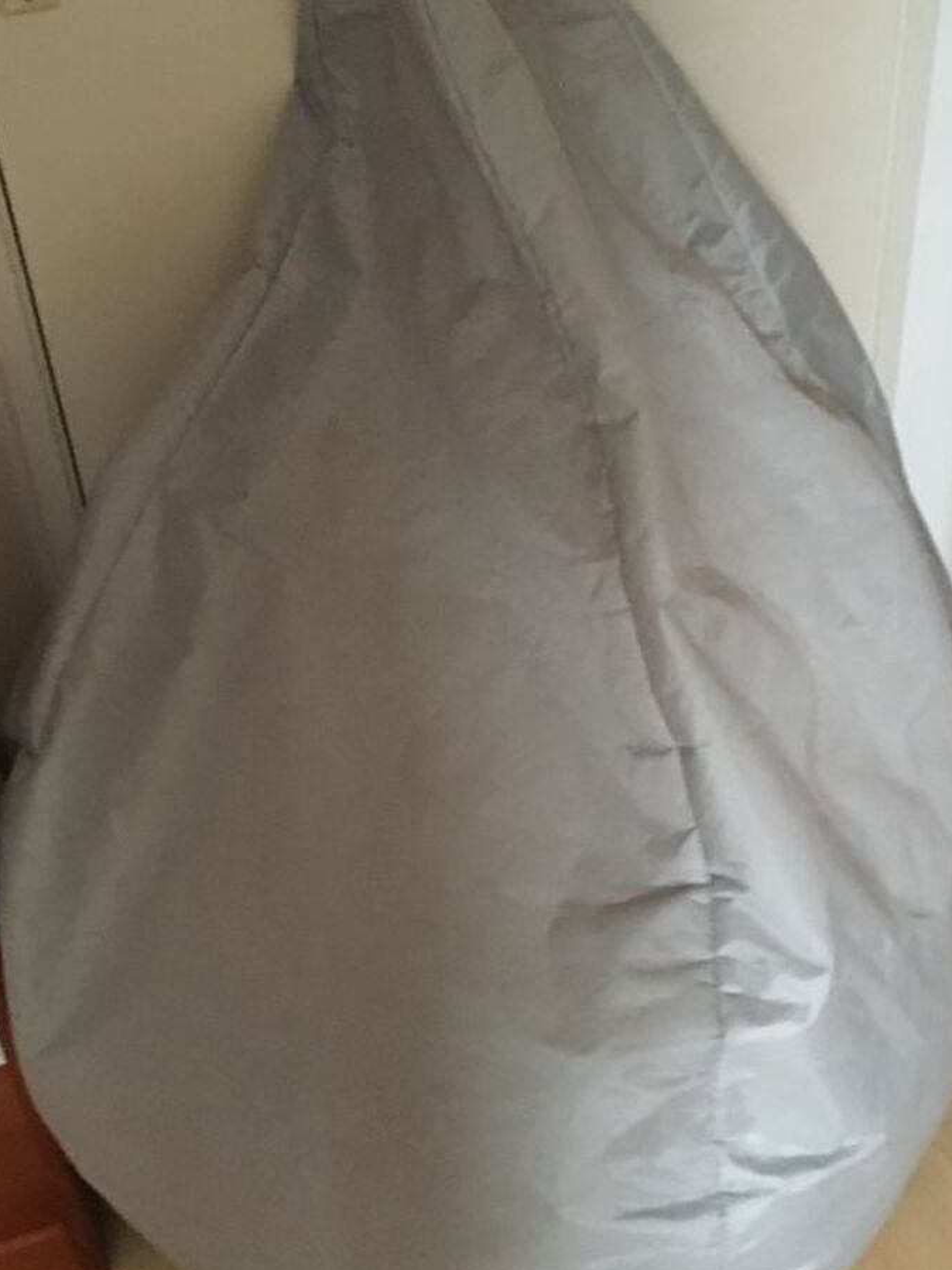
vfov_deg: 43.9
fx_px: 1577
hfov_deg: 33.5
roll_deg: +1.0
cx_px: 564
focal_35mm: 43
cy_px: 625
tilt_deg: -39.2
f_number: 2.2
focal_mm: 4.15
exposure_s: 1/17
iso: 400
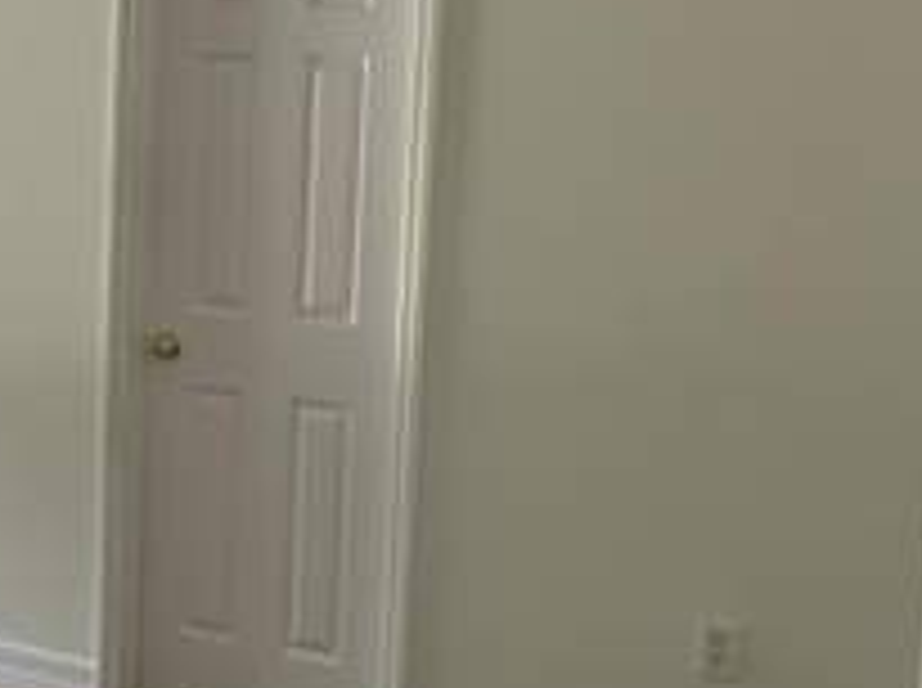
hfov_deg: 29.0
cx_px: -72
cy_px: 268
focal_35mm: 61
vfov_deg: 23.9
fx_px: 1622
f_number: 1.8
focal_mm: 4.25
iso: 80
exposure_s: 1/121
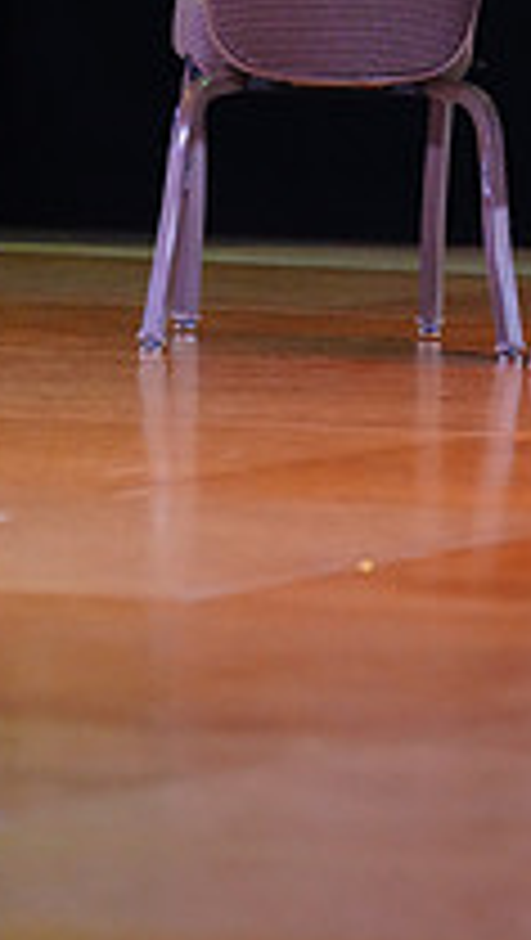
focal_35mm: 386
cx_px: 587
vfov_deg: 5.6
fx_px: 9635
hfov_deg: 3.2
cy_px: -261
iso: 6400
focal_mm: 133
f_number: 2.8
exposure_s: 1/400
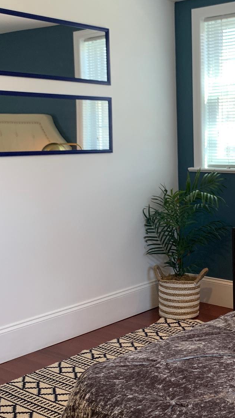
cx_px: 209
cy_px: 184
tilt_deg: -4.9
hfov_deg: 22.5
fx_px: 576
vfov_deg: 39.8
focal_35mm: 52
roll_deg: +0.8
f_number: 1.8
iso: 80
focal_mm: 4.25
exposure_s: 1/120
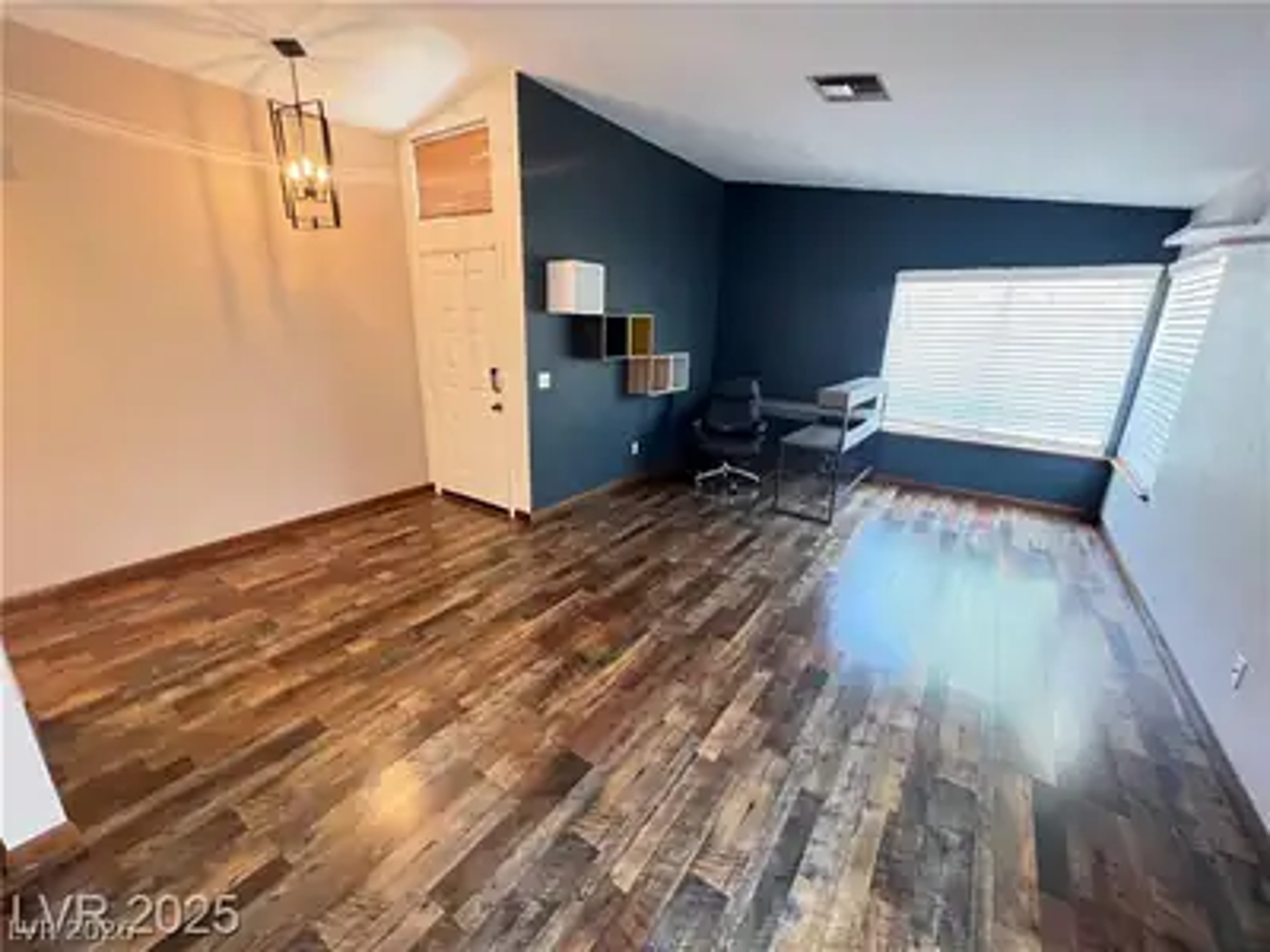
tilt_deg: -16.0
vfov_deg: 89.9
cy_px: 476
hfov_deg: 106.2
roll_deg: -1.2
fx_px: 477
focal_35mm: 13
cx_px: 635
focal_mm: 1.57
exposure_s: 1/60
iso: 320
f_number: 1.8
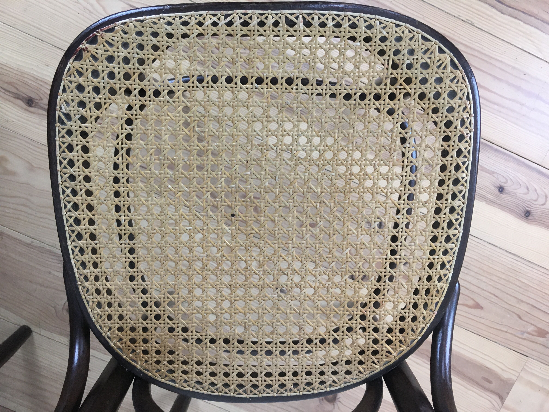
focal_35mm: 29
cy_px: 206
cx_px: 274
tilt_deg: -82.4
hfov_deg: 61.7
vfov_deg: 48.2
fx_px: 460
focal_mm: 4.15
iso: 50
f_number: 2.2
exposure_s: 1/33
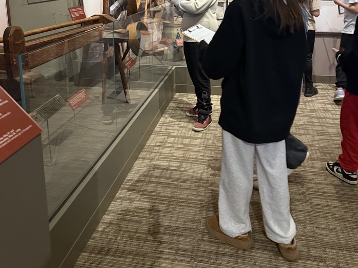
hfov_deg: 55.3
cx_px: 183
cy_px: 42
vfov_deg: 40.6
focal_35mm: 33
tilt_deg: -12.2
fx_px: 341
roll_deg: -2.0
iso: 640
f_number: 1.78
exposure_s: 1/60
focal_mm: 6.76
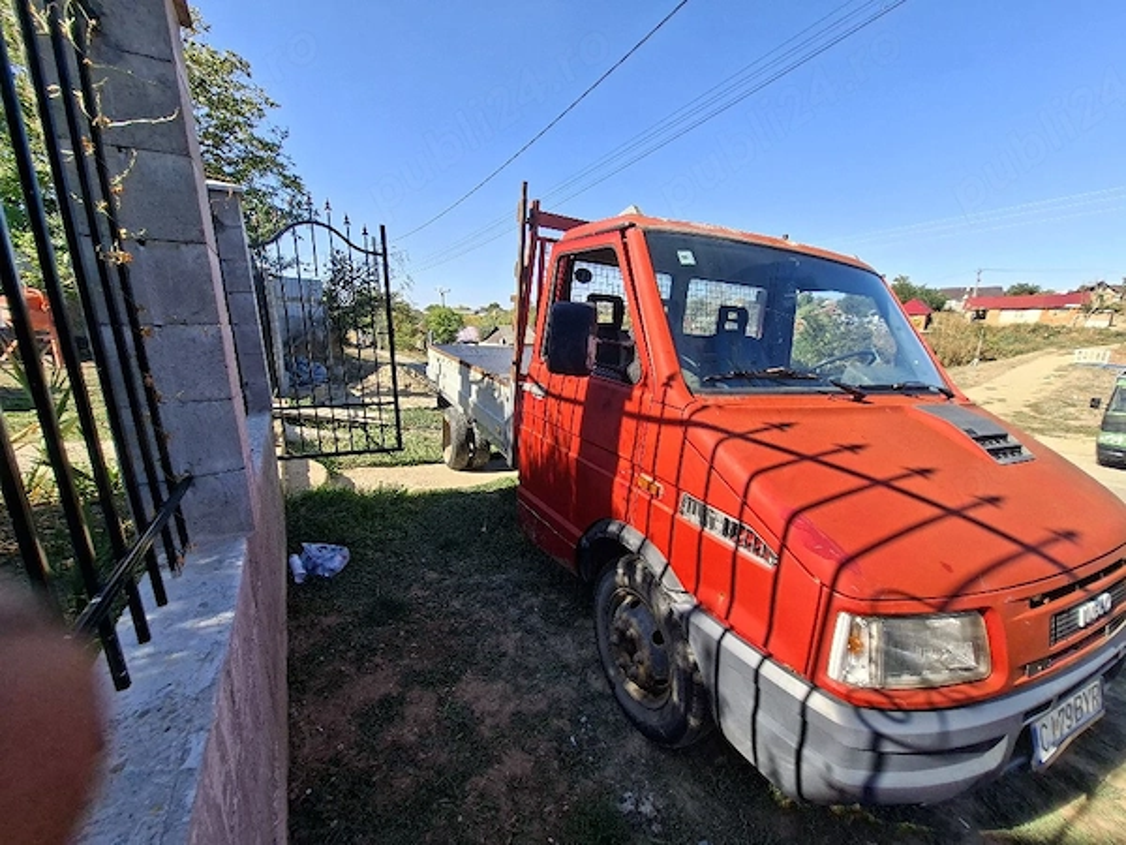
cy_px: 422
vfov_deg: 89.9
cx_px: 563
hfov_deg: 106.2
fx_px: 423
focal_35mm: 13
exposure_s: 1/714
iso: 40
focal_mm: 1.74
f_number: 2.2
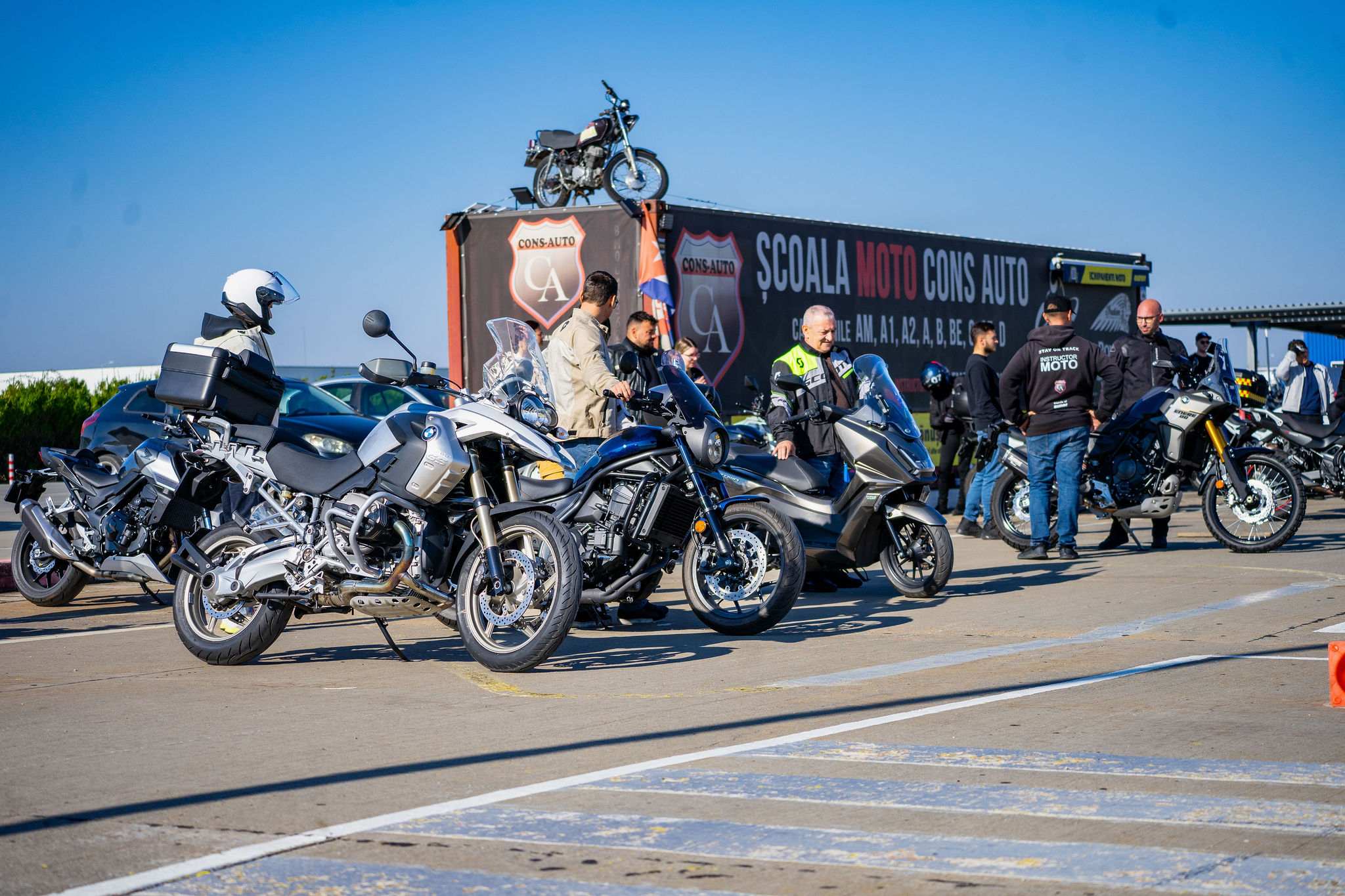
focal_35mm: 70
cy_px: 448
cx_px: 672
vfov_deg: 19.5
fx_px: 2615
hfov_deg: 28.8
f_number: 4.5
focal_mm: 70
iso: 125
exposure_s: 1/1250
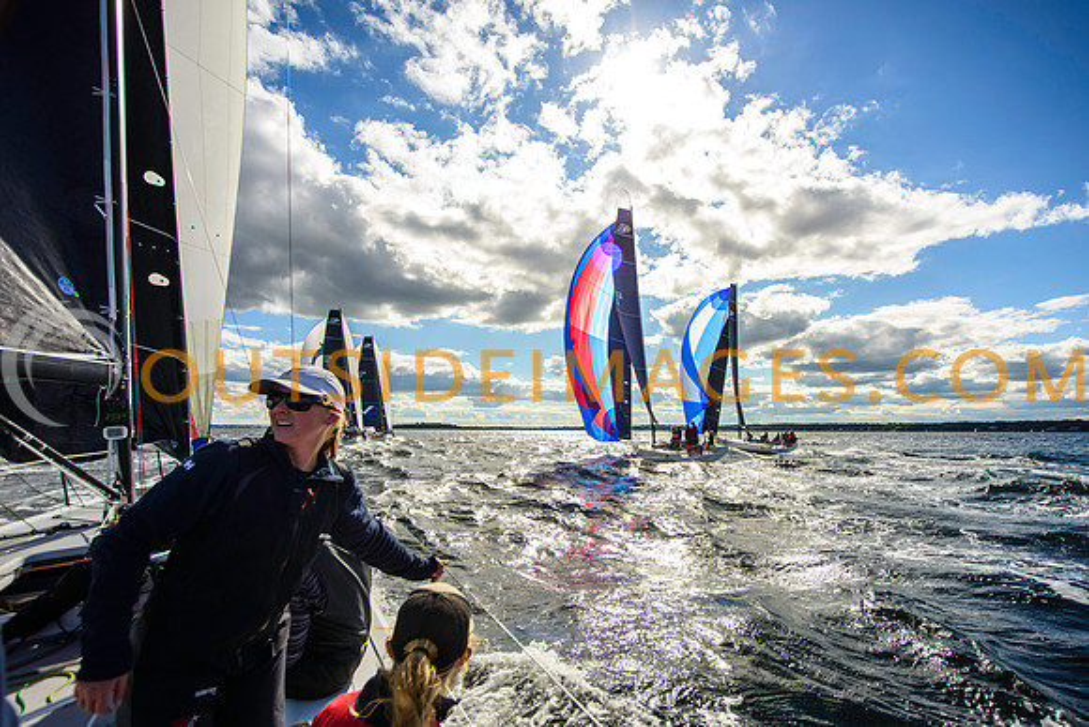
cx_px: 590
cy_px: 390
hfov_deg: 95.2
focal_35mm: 16
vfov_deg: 72.5
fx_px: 495
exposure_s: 1/4000
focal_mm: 15
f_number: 6.3
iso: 400
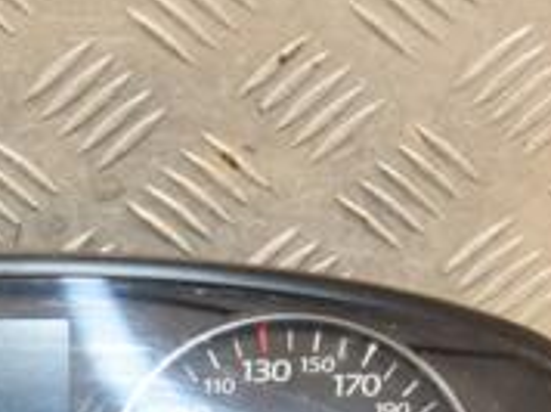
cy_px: 545
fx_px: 2941
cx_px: 65
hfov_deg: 10.7
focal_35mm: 185
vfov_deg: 7.9
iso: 800
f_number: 5
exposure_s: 1/160
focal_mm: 38
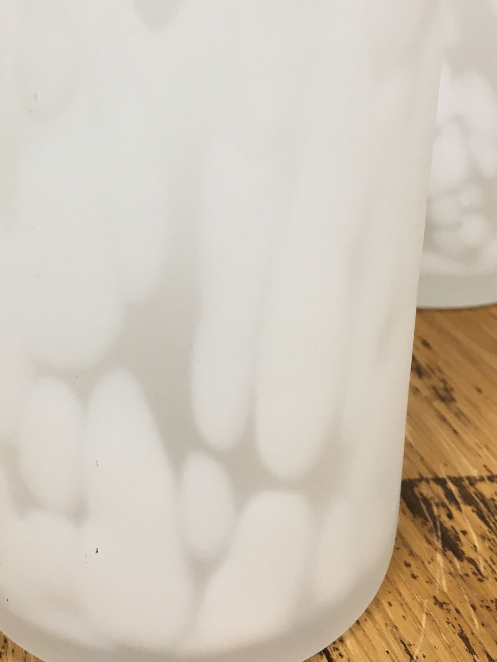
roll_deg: +1.7
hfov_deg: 29.4
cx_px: 144
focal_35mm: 49
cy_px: 213
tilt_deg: -24.8
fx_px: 938
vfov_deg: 38.4
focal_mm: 4.15
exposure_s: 1/33
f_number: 2.2
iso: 64
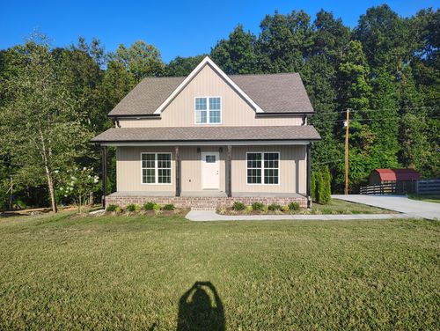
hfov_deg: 71.5
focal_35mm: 24
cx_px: 220
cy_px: 166
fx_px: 305
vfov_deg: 56.9
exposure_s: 1/860
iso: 100
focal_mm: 5.56
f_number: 1.8
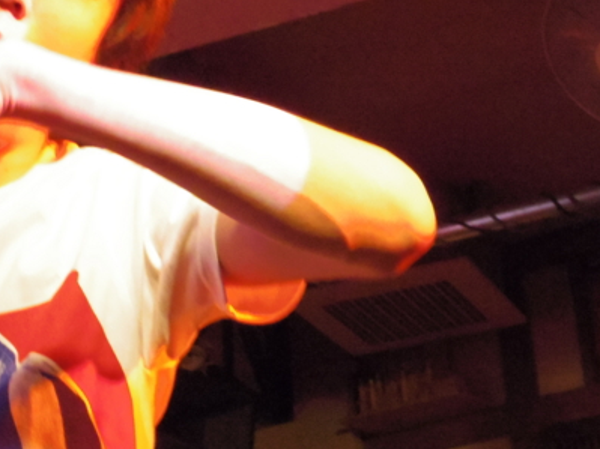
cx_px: 197
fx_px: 1490
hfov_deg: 22.7
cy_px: 178
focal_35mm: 86
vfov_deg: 17.1
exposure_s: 1/80
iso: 3200
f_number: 4.5
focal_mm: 8.8
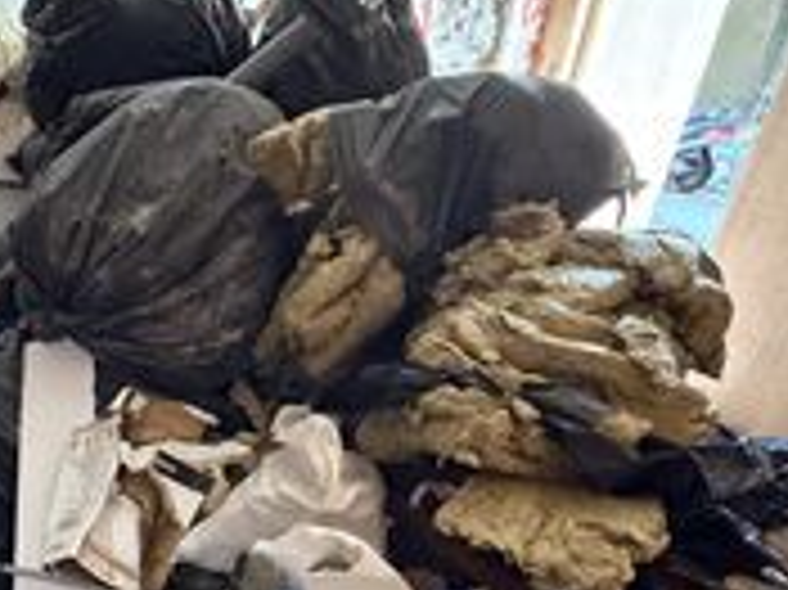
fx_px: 728
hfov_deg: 52.8
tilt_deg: -32.6
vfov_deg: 41.5
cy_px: 500
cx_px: 149
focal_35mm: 32
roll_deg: -0.1
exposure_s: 1/44
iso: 1250
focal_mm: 2.22
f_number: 2.2
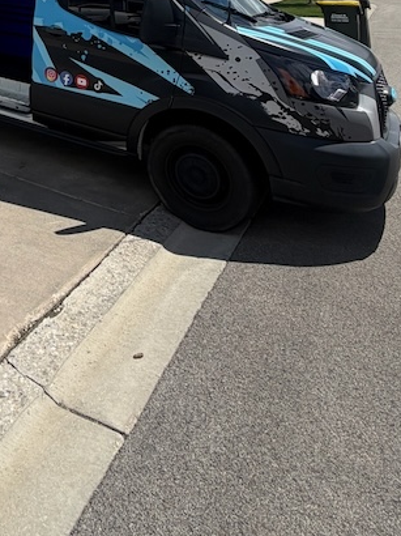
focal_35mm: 35
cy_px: -69
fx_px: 541
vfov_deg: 40.9
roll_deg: +0.5
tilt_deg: +5.2
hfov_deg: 33.9
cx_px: -65
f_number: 2.2
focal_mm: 2.22
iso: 20
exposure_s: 1/1339
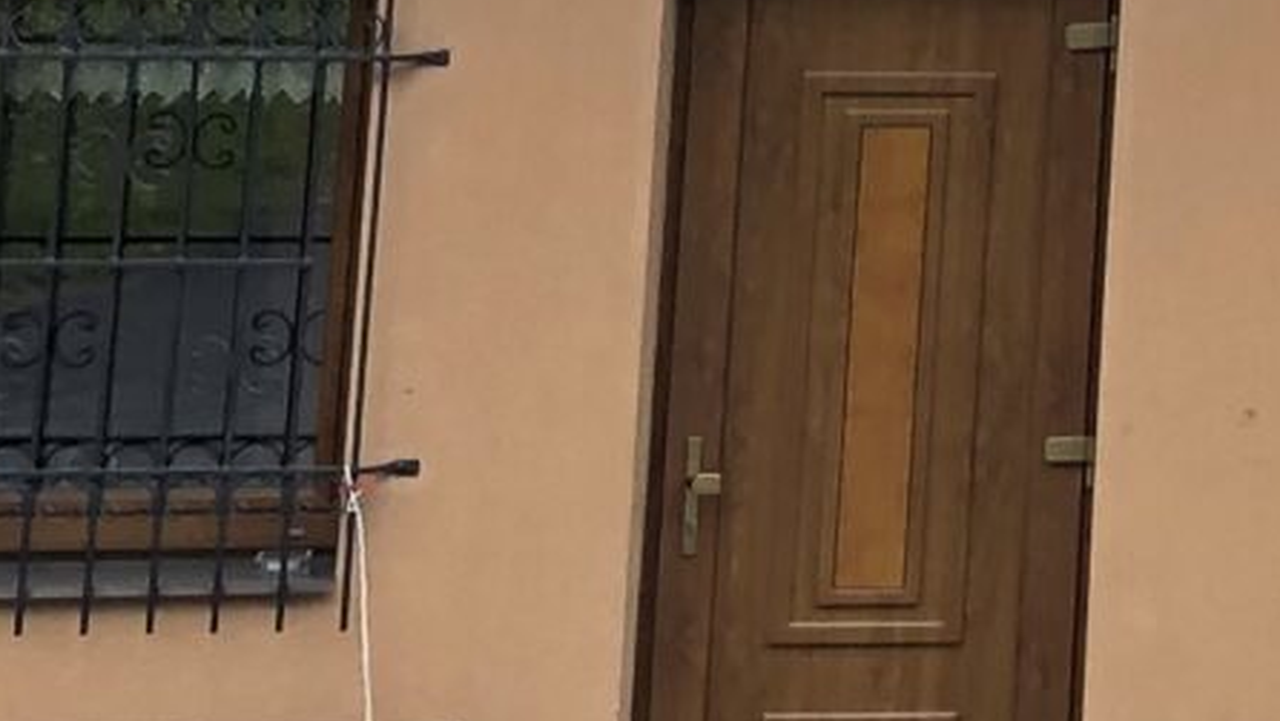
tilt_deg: +6.6
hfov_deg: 11.0
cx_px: 2741
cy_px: -1057
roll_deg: -0.9
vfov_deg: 6.6
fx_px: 5940
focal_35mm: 175
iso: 20
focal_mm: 3.99
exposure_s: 1/260
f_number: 1.8
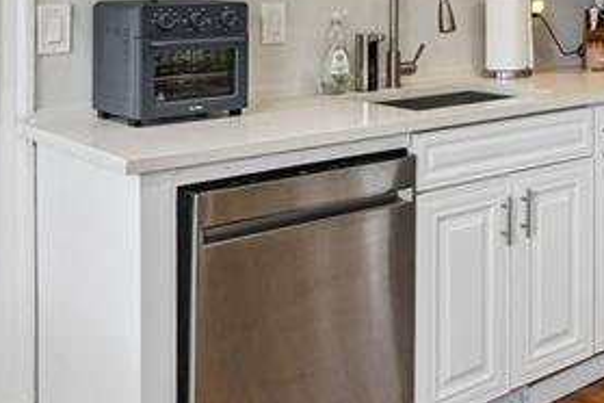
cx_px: 556
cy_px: -52
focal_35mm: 58
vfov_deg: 21.9
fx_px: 978
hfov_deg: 32.4
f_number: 8
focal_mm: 10.6
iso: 800
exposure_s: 1/15
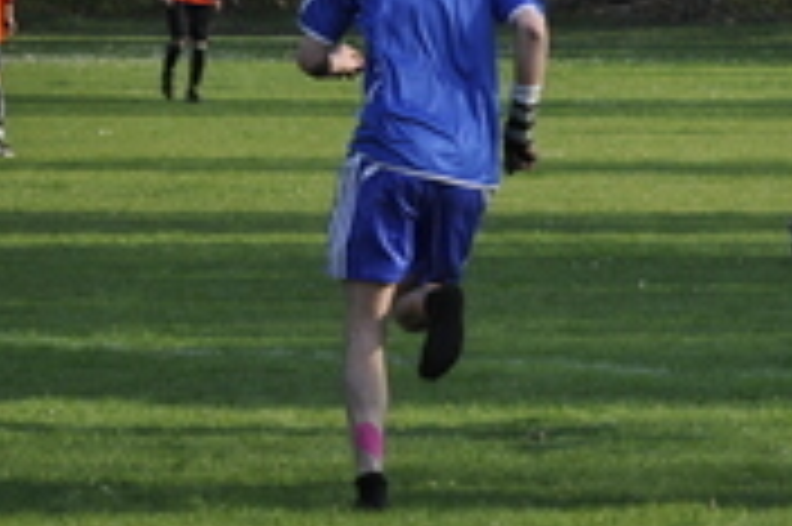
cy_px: 333
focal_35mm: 361
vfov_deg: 3.8
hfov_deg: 5.7
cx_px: 1066
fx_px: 7944
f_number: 5.6
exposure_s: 1/1000
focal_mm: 85
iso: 400
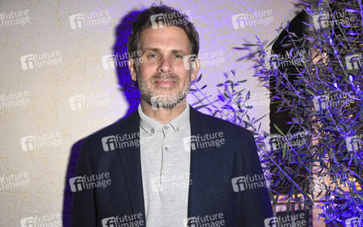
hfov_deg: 52.8
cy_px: 121
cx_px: 182
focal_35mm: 37
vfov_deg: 34.4
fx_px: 366
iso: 1600
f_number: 6.3
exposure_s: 1/60
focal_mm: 24
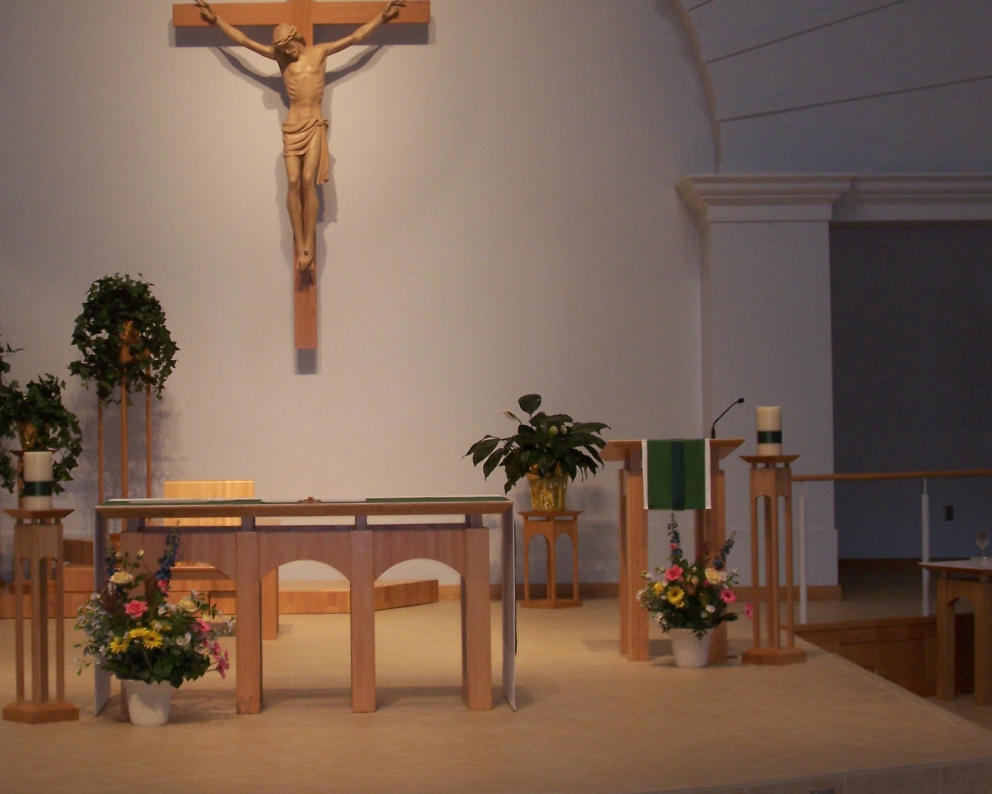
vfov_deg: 16.5
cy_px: 308
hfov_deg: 20.5
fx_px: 2731
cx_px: 312
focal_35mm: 93
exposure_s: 1/90
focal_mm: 10.8
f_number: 4
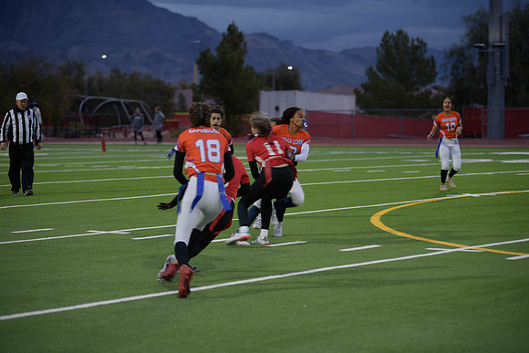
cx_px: 264
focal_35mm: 120
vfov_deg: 11.4
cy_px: 176
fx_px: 1764
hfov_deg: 17.1
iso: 320
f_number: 2.8
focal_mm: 120
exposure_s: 1/200
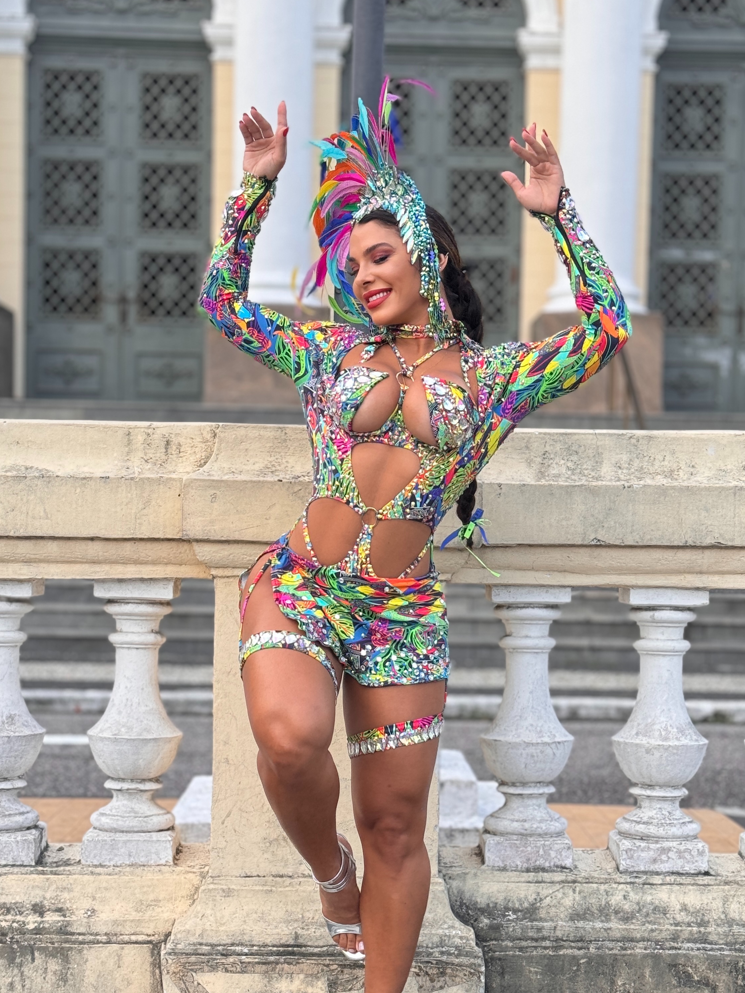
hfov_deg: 22.6
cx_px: 370
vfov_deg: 29.8
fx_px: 1865
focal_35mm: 65
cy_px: 567
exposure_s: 1/96
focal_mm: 6.76
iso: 100
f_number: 1.78
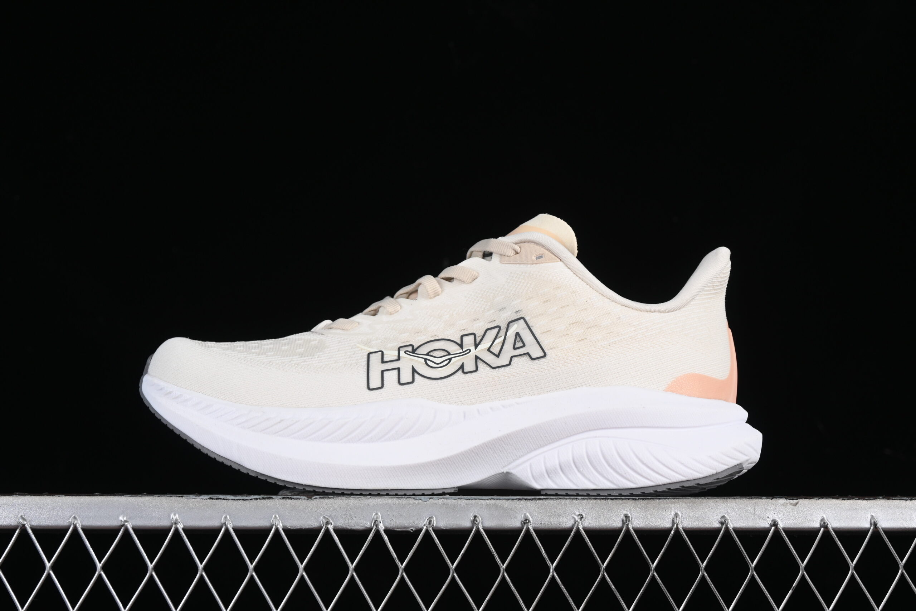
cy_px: 306
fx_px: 1908
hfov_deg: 27.0
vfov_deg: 18.2
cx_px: 458
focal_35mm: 75
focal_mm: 50
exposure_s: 1/80
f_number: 8
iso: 160
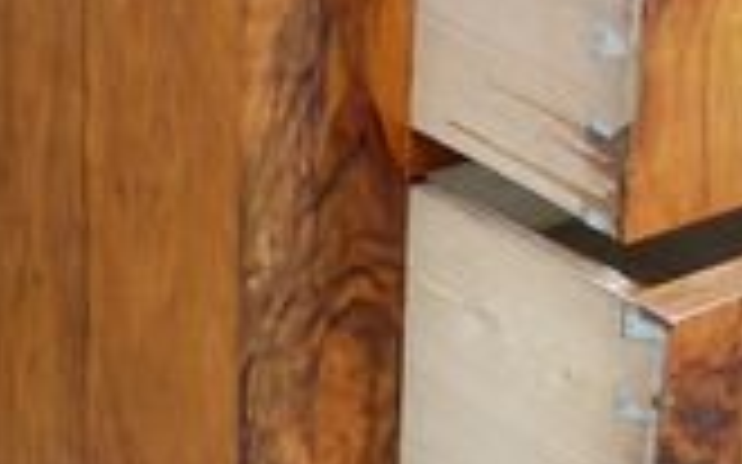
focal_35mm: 150
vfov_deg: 8.7
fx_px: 3032
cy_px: 423
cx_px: 589
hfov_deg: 13.9
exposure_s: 1/50
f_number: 3.5
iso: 400
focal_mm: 18
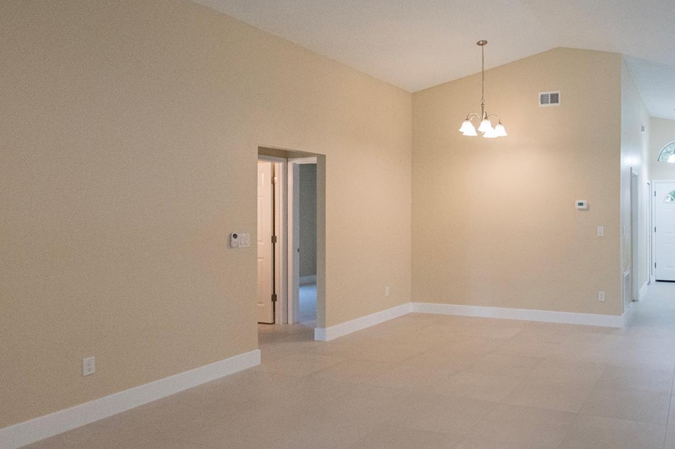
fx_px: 375
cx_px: 402
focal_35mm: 20
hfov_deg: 83.1
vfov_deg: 61.8
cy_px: 210
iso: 2800
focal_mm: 10
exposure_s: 1/250
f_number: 5.6
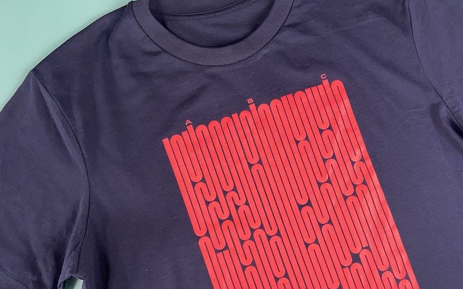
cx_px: 269
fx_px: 429
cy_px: 162
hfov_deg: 56.4
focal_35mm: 34
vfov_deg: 37.2
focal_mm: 4.25
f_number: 1.8
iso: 200
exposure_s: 1/50
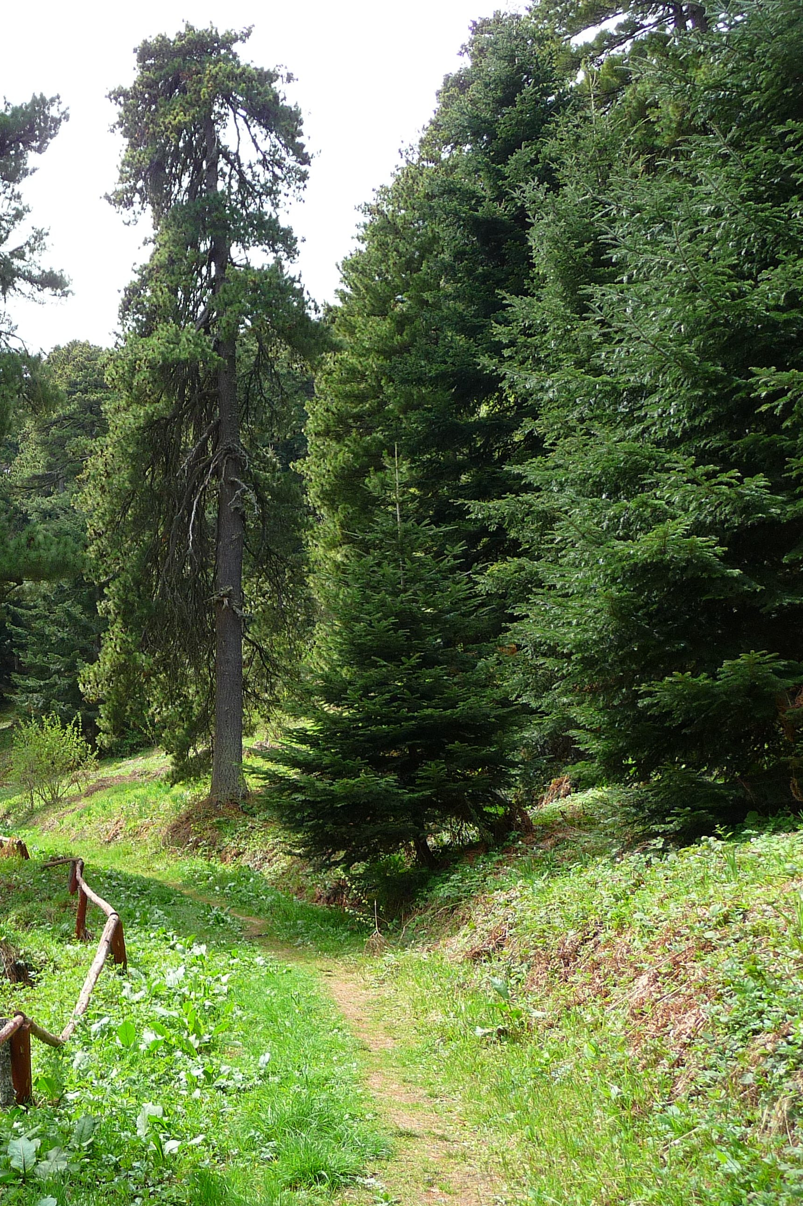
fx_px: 1305
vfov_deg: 49.6
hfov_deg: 32.3
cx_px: 63
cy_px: 605
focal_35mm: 39
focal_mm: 4.7
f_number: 3.3
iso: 100
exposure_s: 1/200
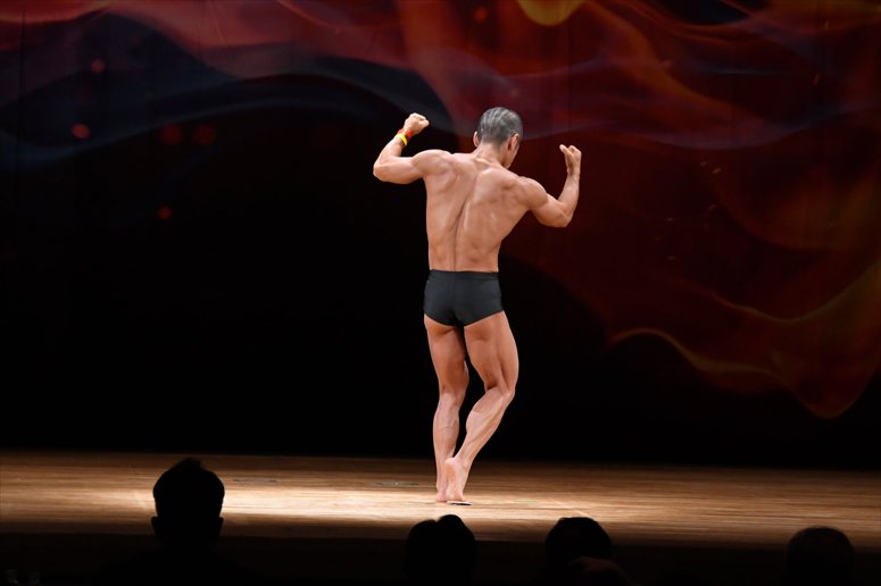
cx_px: 440
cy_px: 293
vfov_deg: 6.3
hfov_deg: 9.5
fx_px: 5308
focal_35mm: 217
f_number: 5.6
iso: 3200
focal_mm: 145
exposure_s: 1/400
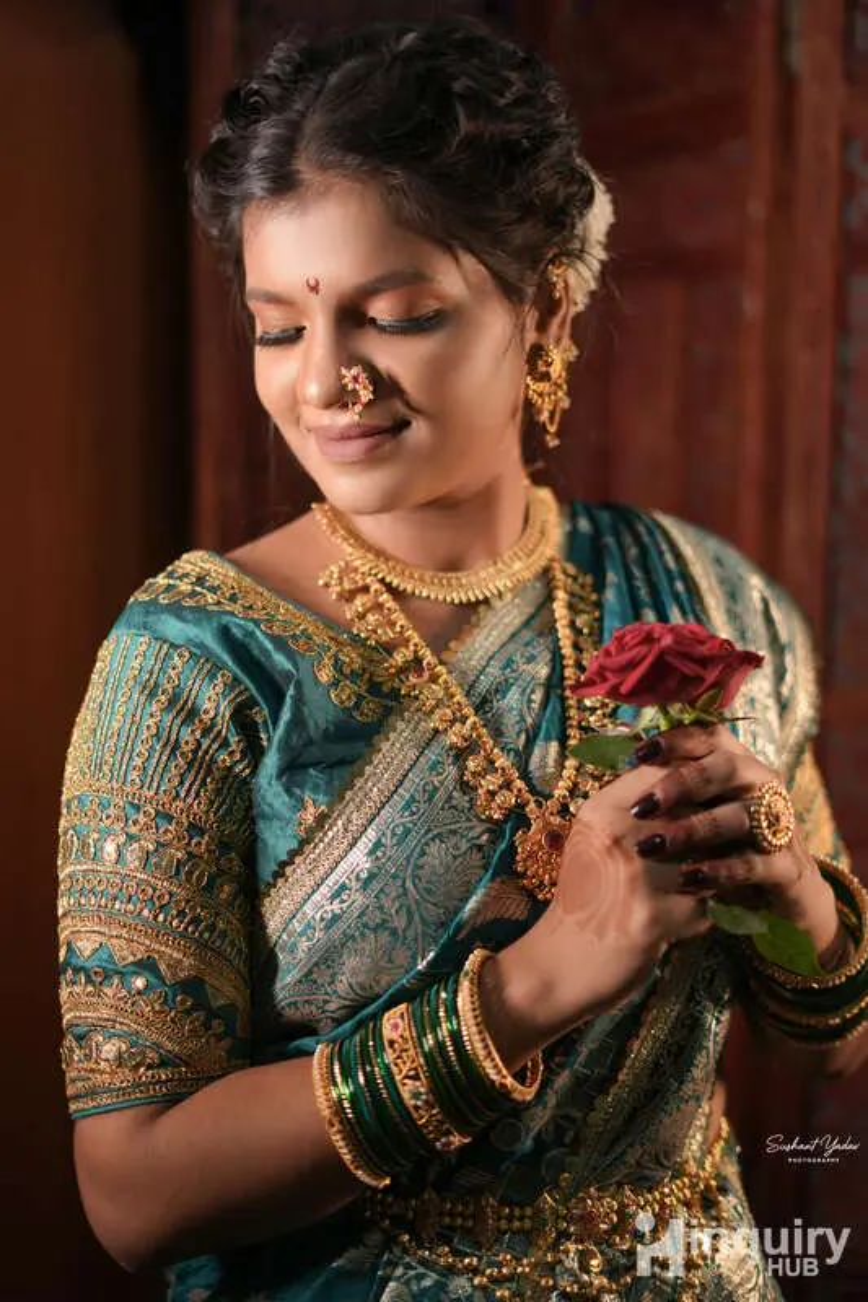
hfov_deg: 27.0
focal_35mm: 50
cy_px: 651
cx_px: 434
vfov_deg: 39.6
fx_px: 1809
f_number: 1.8
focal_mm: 50
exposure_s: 1/640
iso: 640
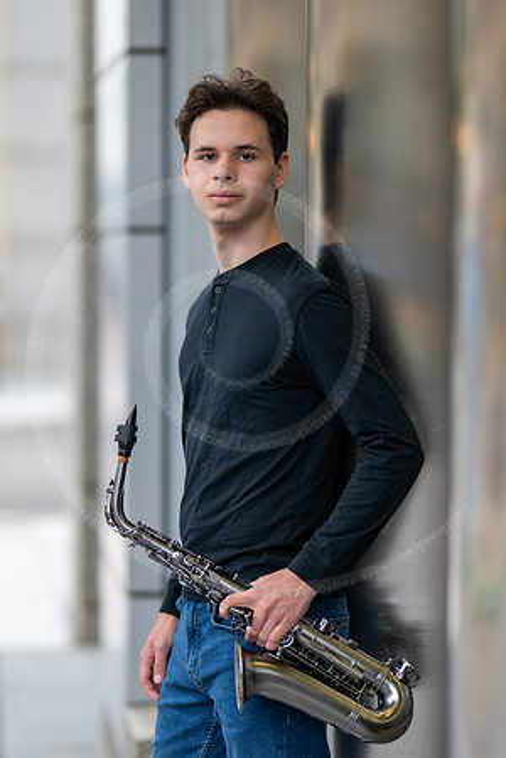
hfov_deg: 10.8
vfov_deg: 16.1
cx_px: 253
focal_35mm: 127
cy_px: 379
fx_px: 2677
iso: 250
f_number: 1.2
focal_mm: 85
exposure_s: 1/640
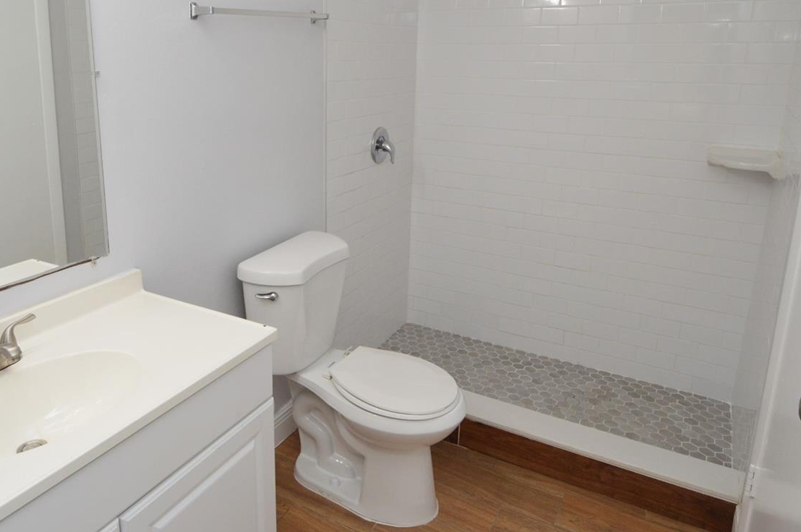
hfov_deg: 68.8
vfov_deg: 49.0
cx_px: 322
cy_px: 204
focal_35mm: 26
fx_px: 578
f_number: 5.6
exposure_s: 1/125
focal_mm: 12
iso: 400
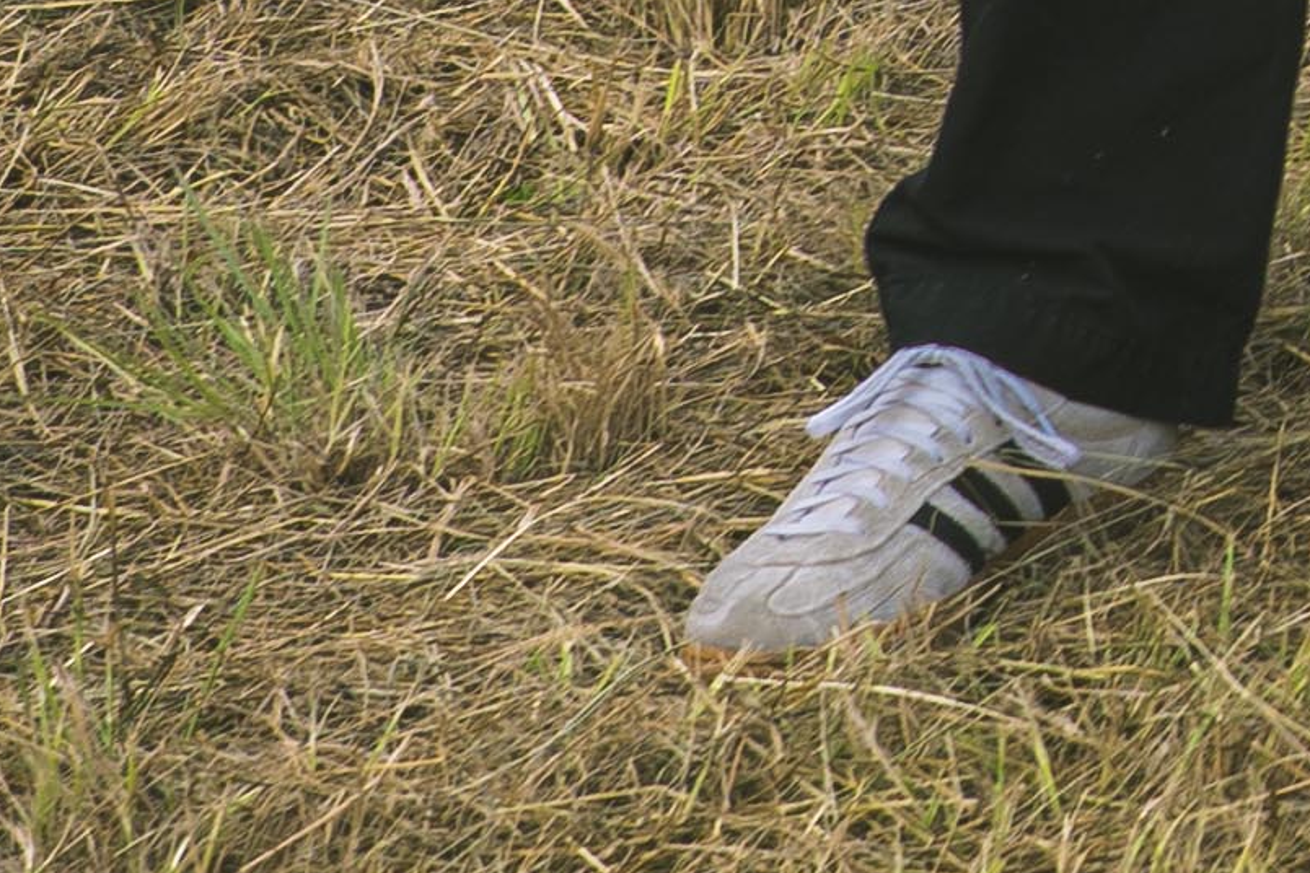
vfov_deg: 4.3
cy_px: -1811
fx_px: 11134
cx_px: 3290
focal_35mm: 306
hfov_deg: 6.4
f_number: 7.1
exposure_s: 1/160
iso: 100
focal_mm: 41
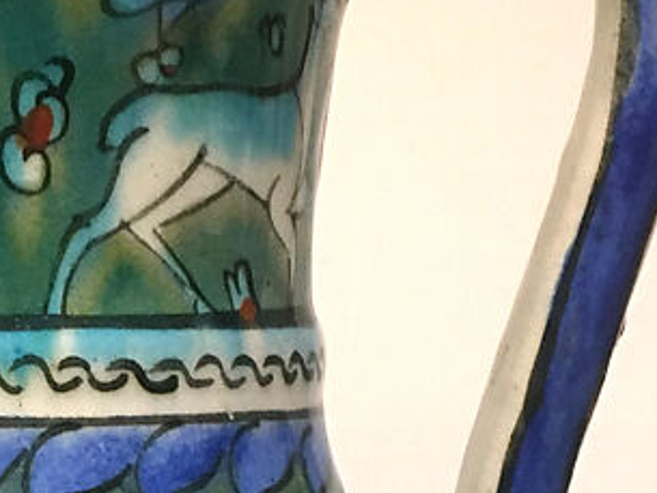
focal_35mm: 114
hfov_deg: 17.0
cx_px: 69
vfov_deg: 12.3
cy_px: 786
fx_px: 2165
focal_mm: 4.15
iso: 125
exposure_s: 1/30
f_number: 2.2
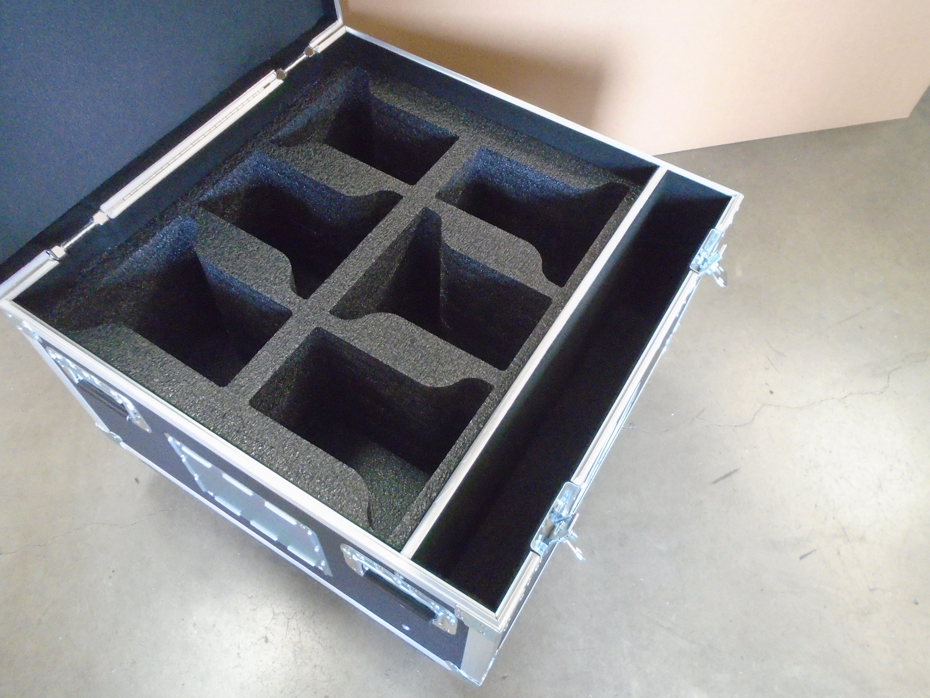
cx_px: 465
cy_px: 349
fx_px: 699
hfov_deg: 67.3
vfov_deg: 53.1
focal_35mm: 26
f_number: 3.2
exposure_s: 1/50
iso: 800
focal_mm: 4.6
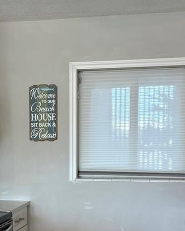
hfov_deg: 21.0
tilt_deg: -4.8
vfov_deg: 26.0
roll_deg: +1.2
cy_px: 182
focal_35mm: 72
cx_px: 38
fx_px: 493
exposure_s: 1/60
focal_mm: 5.96
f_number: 1.6
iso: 100
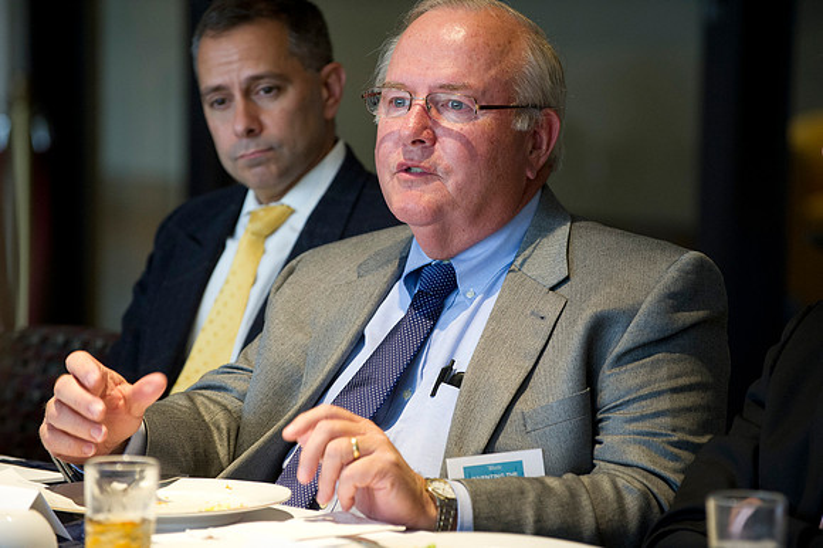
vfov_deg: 7.6
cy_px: 274
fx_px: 4112
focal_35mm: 180
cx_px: 412
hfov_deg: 11.4
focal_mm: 180
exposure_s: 1/100
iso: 2500
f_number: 3.5
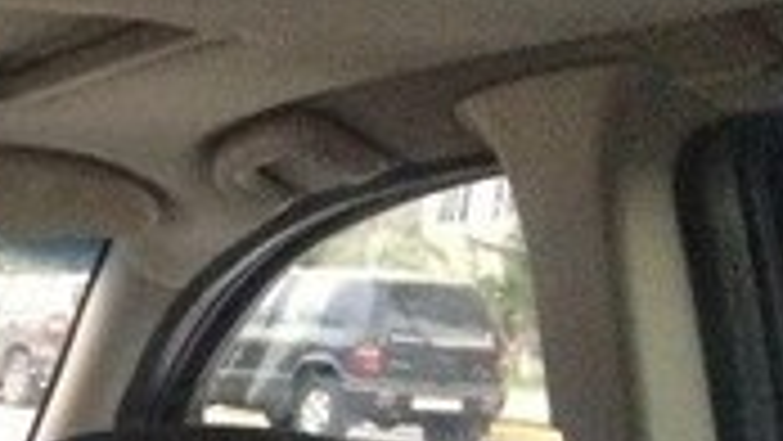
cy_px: 799
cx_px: -670
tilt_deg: -12.7
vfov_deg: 9.6
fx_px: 2492
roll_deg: +0.3
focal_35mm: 120
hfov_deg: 15.2
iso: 320
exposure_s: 1/25
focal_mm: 4.15
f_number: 2.2
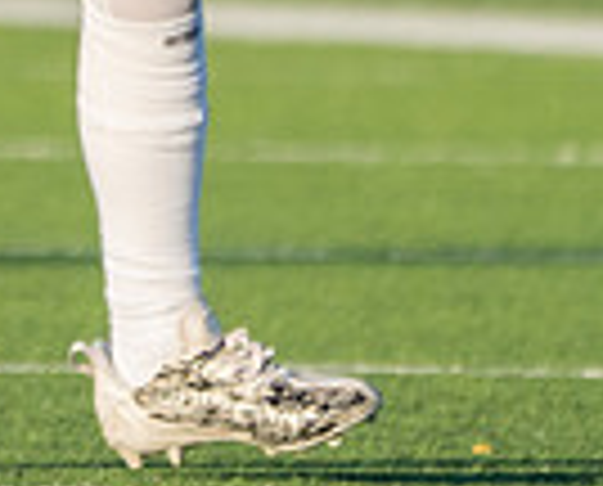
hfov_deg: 0.7
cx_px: -629
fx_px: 48076
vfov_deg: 0.6
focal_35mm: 2686
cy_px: -285
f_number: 5.6
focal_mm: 400
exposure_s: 1/1250
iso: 400
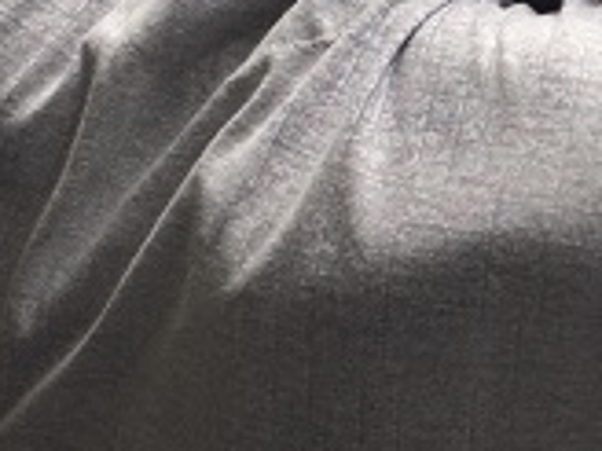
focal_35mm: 106
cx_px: 734
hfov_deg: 17.6
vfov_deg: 13.9
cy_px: 128
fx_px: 1843
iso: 32
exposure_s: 1/50
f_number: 2.2
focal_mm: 4.15
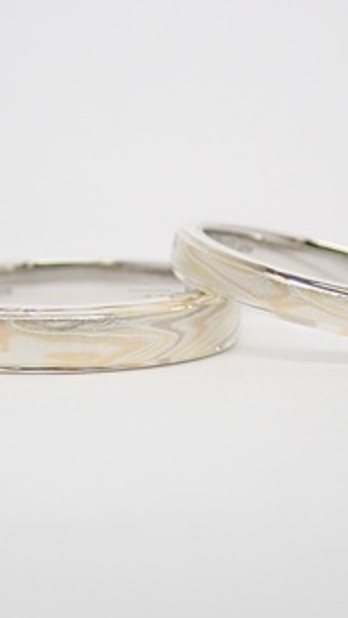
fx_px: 1901
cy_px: 301
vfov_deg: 18.5
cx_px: 169
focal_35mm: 116
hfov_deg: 10.5
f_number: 4.1
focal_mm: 13.65
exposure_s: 1/80
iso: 200
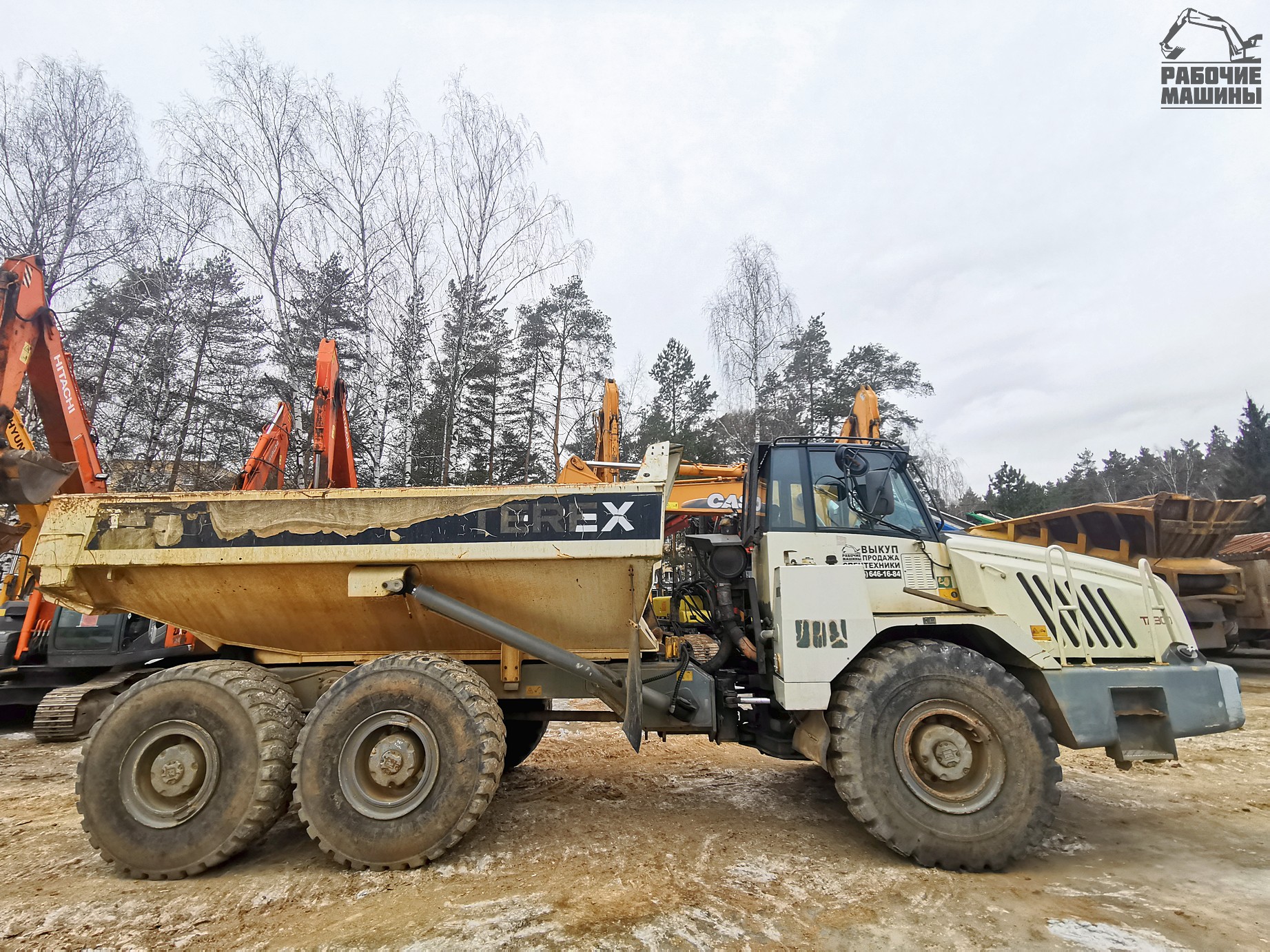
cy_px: 476
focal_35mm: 16
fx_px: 587
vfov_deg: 78.1
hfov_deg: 94.5
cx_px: 635
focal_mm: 2.35
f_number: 2.2
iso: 80
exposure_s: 1/100
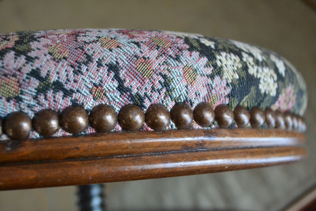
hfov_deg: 46.4
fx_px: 369
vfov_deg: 31.9
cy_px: 106
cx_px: 158
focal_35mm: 42
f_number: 4.5
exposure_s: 1/100
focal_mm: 28
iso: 3200
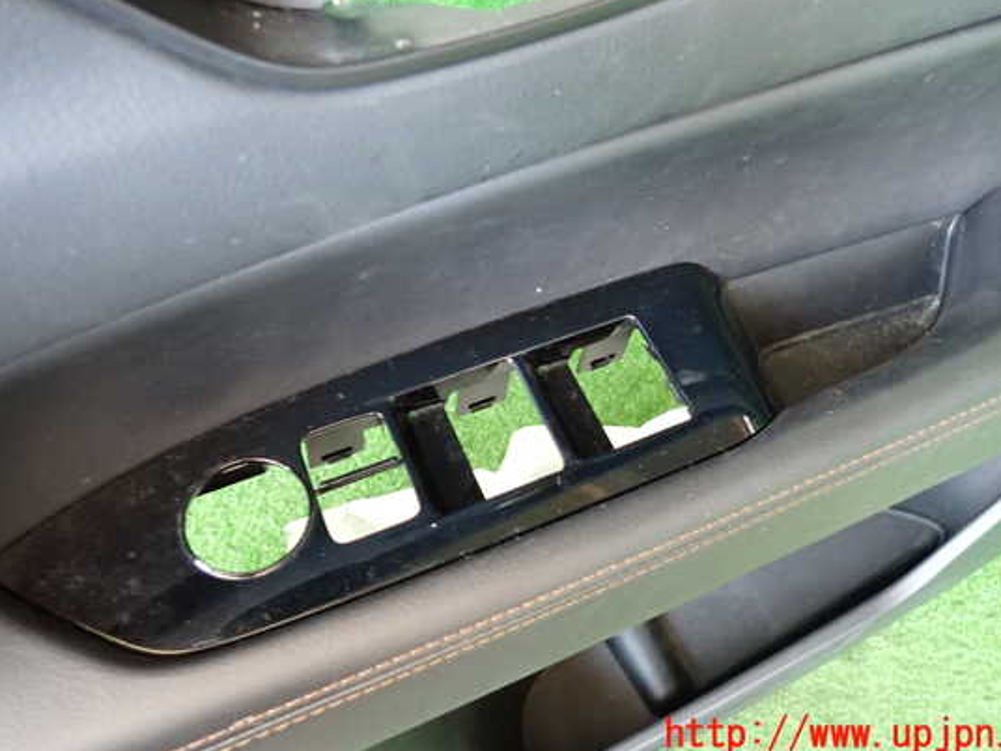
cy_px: 338
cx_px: 527
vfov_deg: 49.7
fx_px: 810
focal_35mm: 28
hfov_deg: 63.4
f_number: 2
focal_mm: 4.5
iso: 500
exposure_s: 1/30
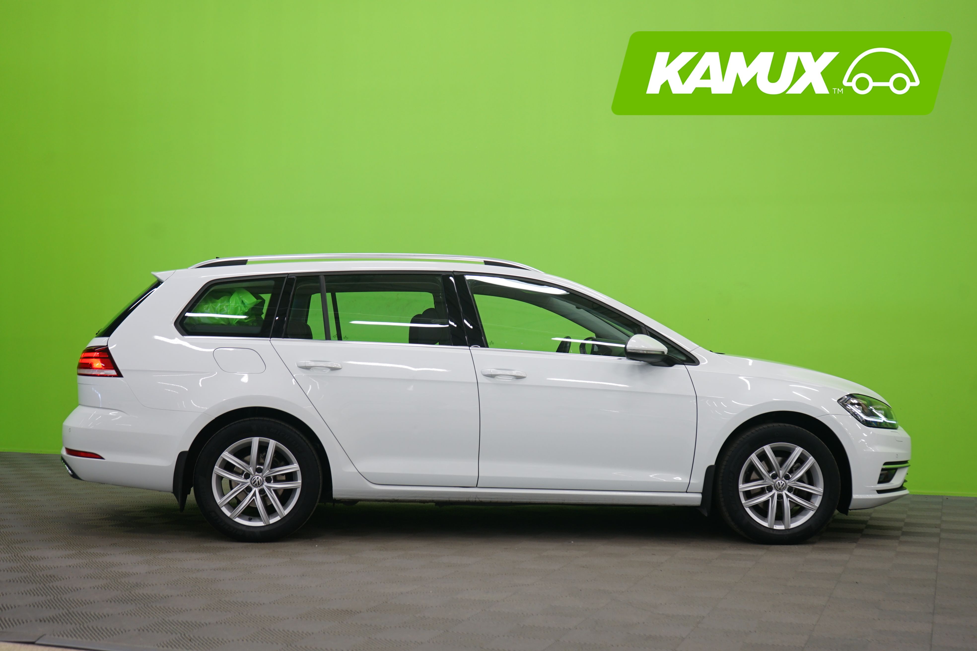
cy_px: 326
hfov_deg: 41.1
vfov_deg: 28.1
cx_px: 488
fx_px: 1303
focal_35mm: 48
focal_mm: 48
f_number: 5
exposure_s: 1/10
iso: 400
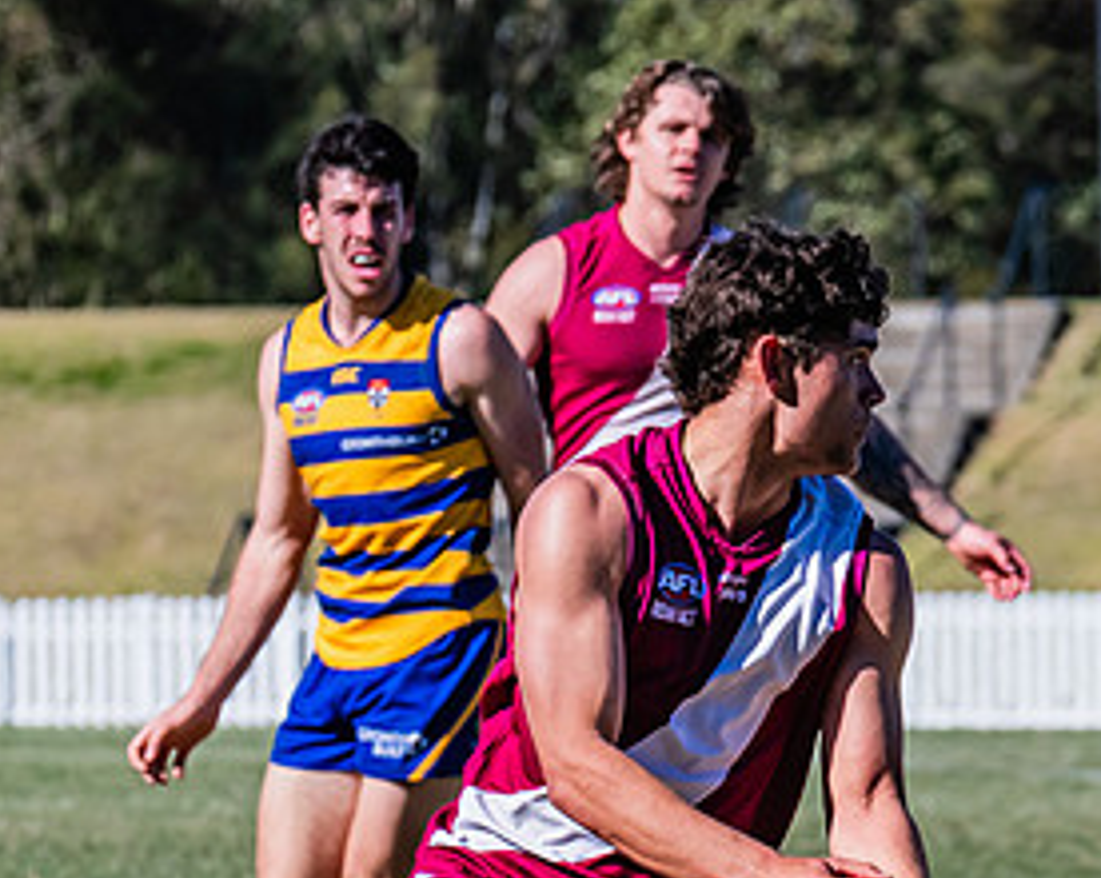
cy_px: 840
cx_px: 935
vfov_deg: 2.4
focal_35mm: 632
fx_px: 20565
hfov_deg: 3.1
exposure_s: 1/1600
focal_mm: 250
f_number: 9
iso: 800
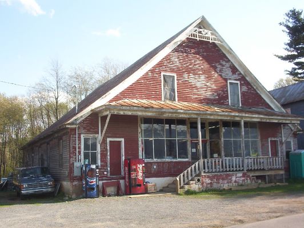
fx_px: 343
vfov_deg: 36.8
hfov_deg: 47.9
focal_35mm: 39
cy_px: 114
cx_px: 152
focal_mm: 6
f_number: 4.5
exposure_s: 1/292
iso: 100
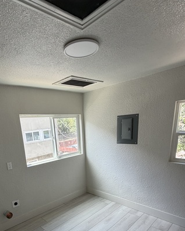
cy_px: 173
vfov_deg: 68.0
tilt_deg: -17.8
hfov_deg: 60.2
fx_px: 157
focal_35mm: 23
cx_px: 71
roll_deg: +5.7
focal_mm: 2.22
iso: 125
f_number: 2.2
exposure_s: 1/121
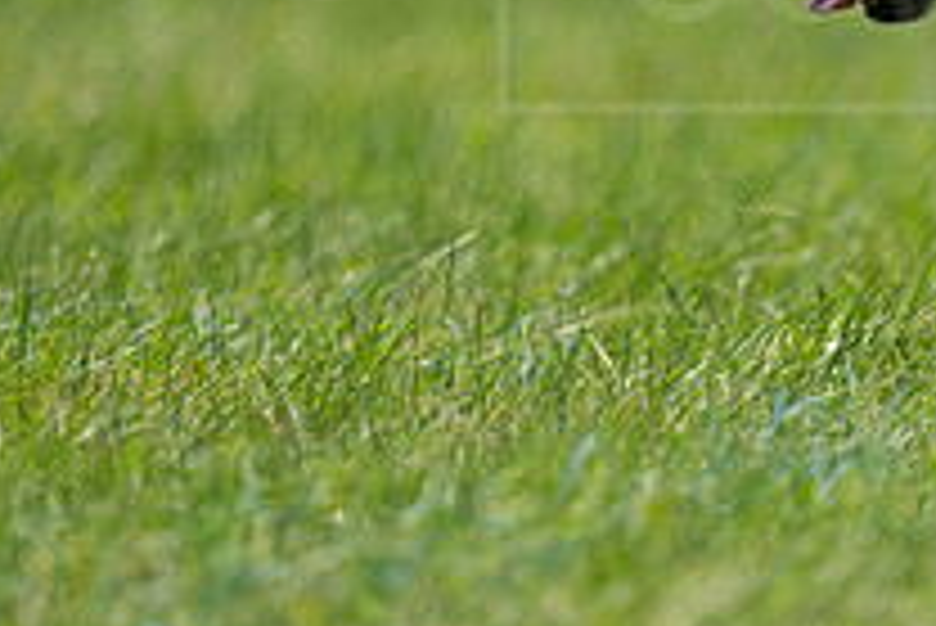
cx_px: 927
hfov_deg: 1.5
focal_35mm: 1343
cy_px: 43
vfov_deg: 1.0
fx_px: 34941
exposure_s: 1/4000
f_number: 6.3
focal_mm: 481
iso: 800
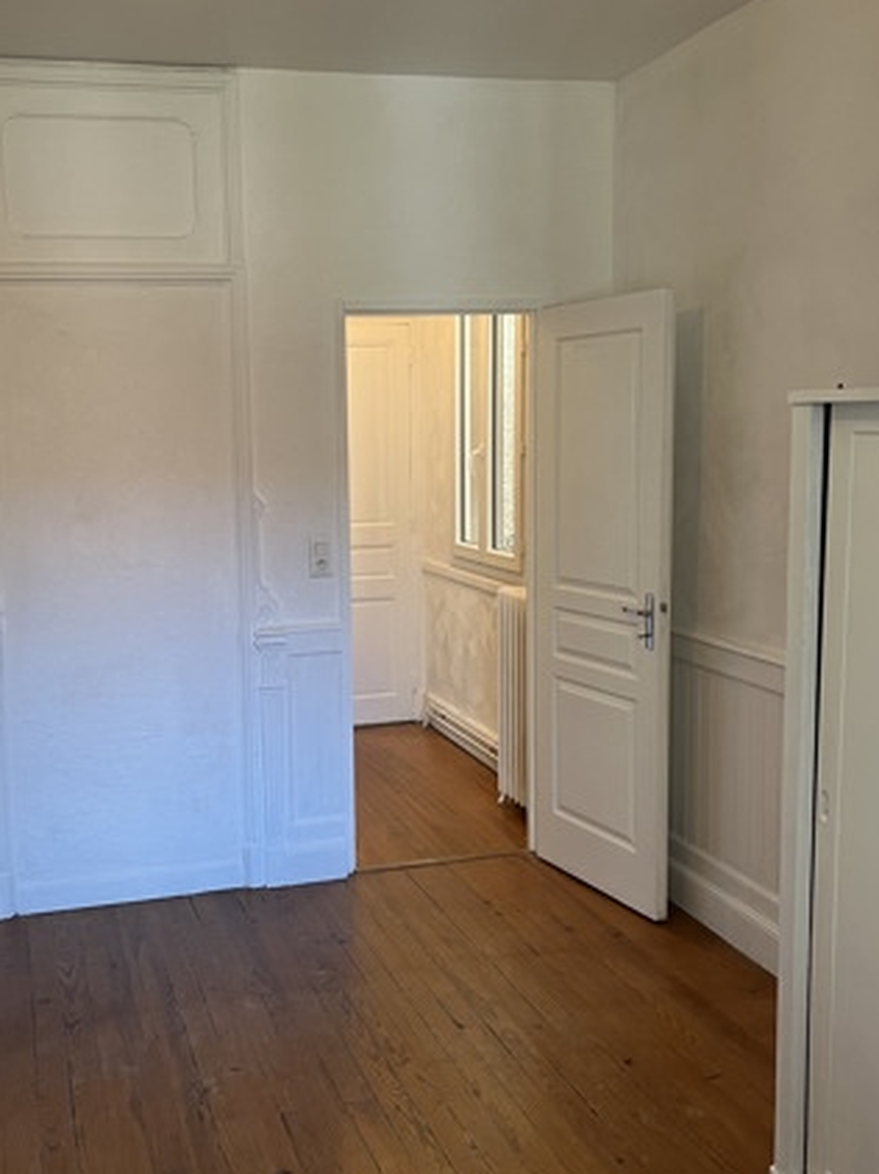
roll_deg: +1.5
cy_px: 579
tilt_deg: -7.2
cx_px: 345
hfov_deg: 38.4
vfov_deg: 50.2
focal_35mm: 37
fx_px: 1254
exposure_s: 1/50
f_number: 1.6
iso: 100
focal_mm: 5.1
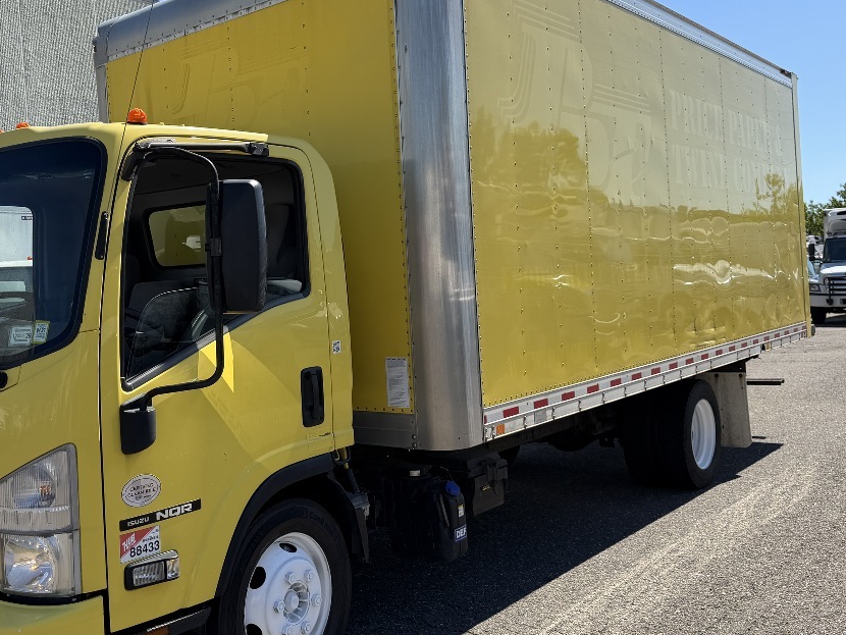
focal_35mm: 37
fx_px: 905
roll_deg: +3.4
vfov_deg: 38.7
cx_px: 304
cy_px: 308
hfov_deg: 49.5
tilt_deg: +1.2
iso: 80
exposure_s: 1/3759
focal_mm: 6.76
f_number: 1.78
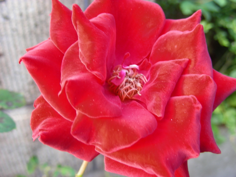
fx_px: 259
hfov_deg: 49.0
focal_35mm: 38
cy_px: 88
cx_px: 118
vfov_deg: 37.7
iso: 94
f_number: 3.5
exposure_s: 1/30
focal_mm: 6.3
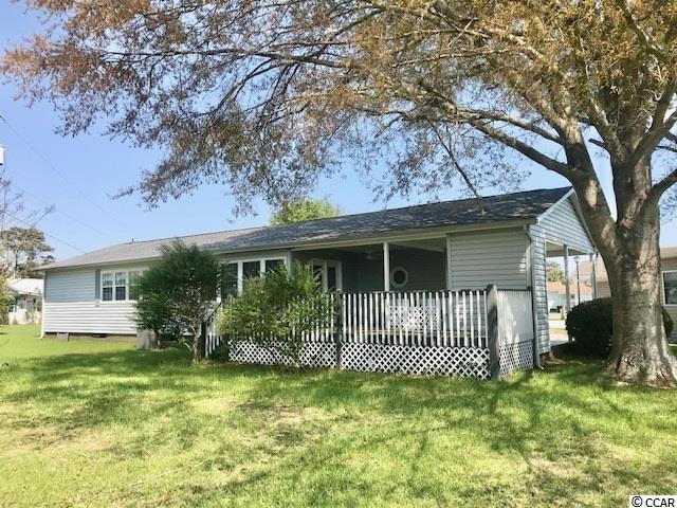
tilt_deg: +4.3
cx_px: 338
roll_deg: +0.9
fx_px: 548
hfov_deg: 63.4
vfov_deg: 49.7
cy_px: 254
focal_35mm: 28
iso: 20
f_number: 1.8
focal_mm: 3.99
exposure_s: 1/1473
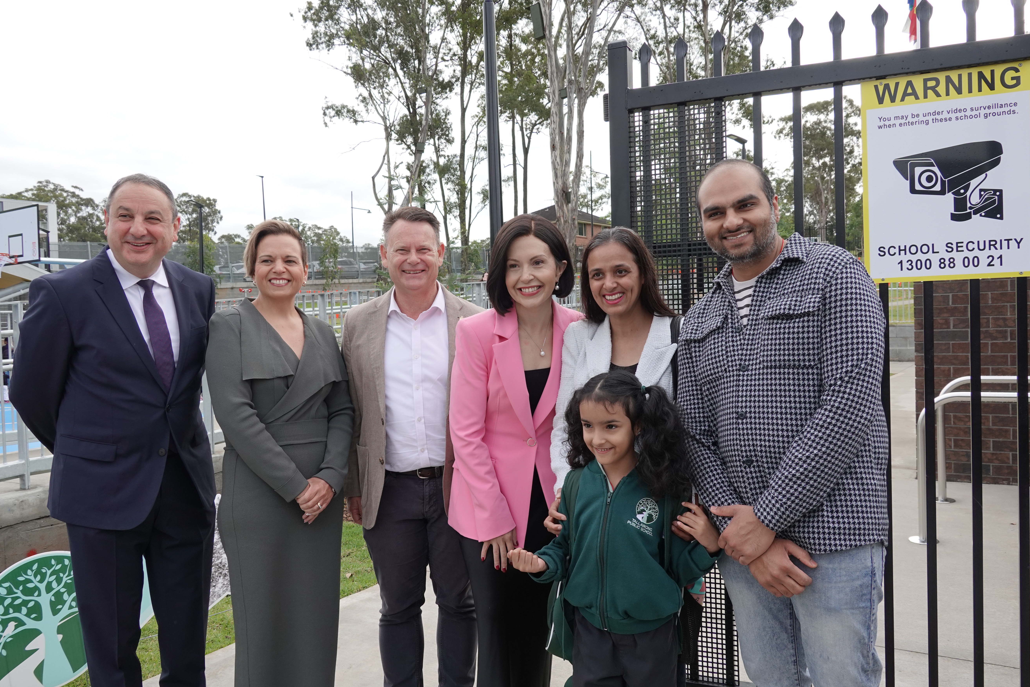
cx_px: 518
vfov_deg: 43.6
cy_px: 342
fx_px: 858
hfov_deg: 61.9
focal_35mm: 30
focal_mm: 10.83
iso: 100
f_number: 4
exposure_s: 1/250
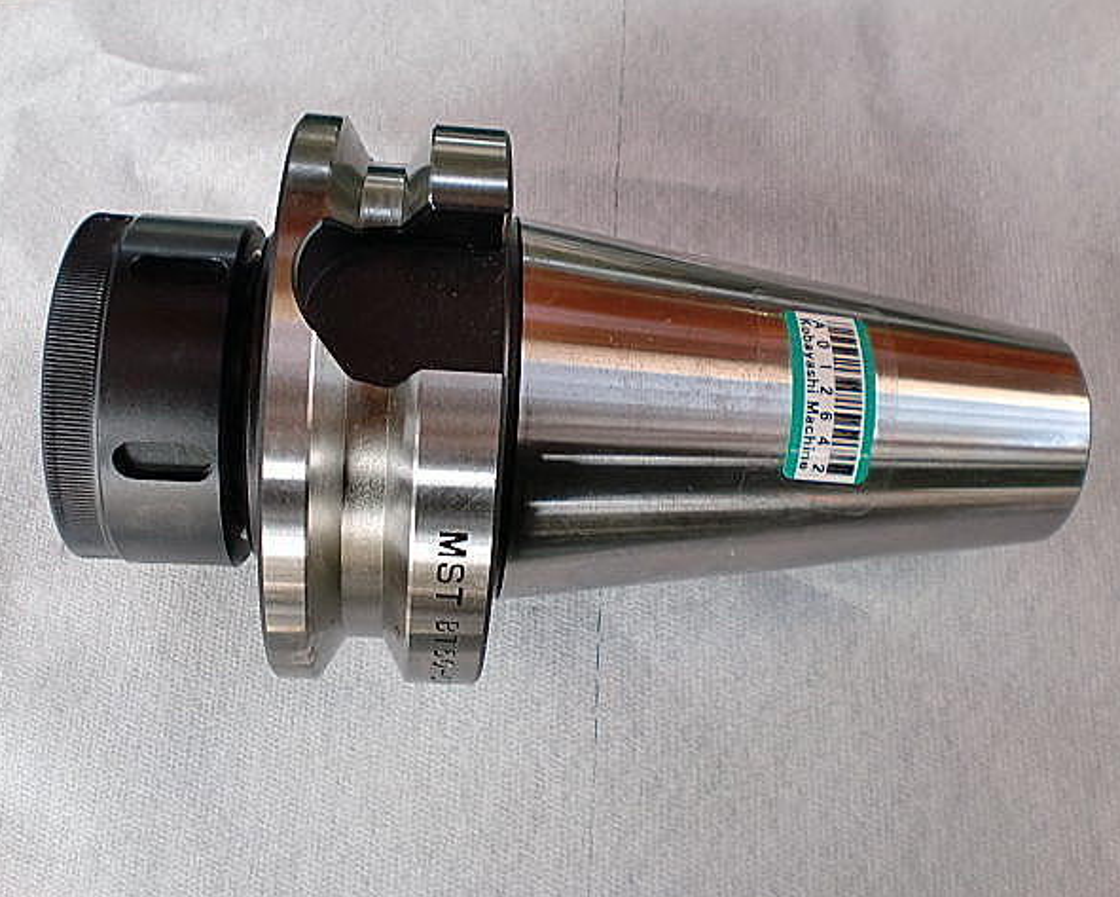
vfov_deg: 40.1
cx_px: 534
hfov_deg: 49.1
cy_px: 449
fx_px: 1227
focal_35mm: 37
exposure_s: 1/60
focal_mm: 6.3
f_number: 3.1
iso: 100
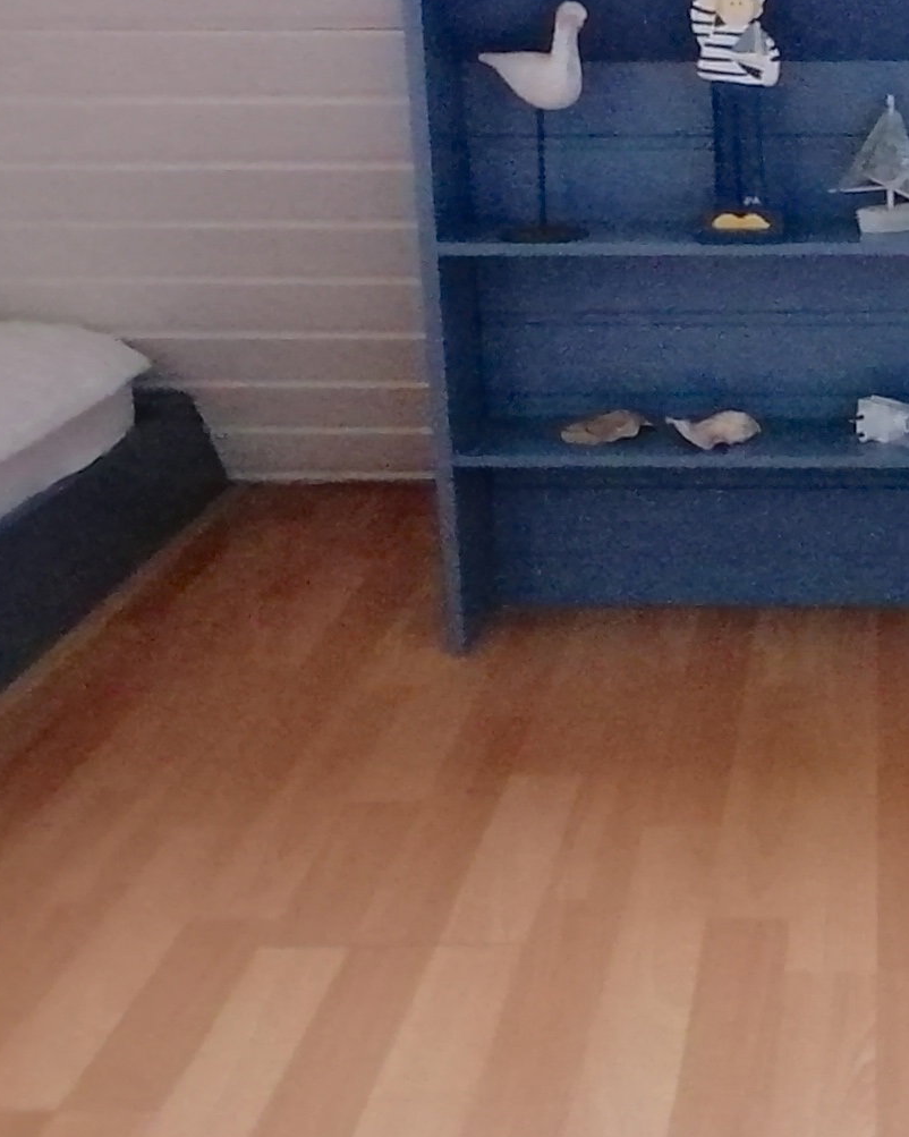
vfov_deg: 34.5
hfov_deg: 26.5
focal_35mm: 54
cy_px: 405
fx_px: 1816
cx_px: 929
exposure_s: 1/16.7
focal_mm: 2.84
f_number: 2.4
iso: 1000
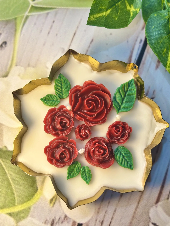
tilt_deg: -78.2
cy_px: 113
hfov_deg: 28.0
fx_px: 340
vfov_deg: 36.8
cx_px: 85
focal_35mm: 52
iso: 50
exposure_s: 1/119
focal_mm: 5.96
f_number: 1.6
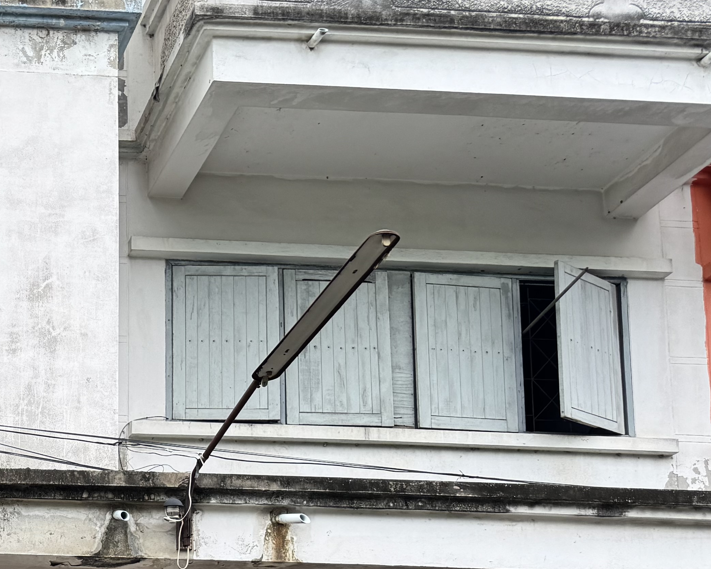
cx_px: -203
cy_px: 678
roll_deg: -0.8
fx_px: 1347
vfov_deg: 22.1
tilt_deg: +9.6
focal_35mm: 64
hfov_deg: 25.6
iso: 80
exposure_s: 1/488
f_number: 1.78
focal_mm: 6.76
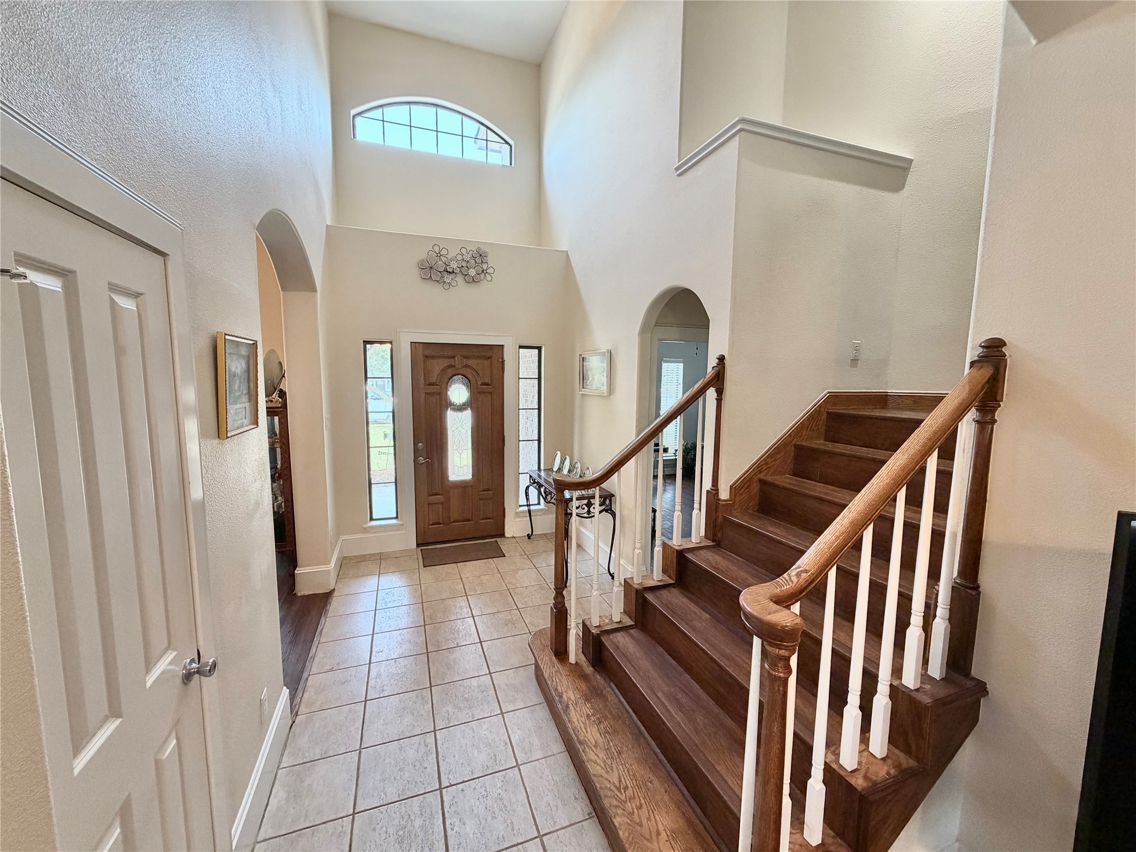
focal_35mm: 14
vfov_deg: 85.7
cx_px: 568
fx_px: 459
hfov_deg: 102.1
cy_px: 426
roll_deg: +0.0
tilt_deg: -6.4
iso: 320
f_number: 2.2
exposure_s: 1/120
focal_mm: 2.22
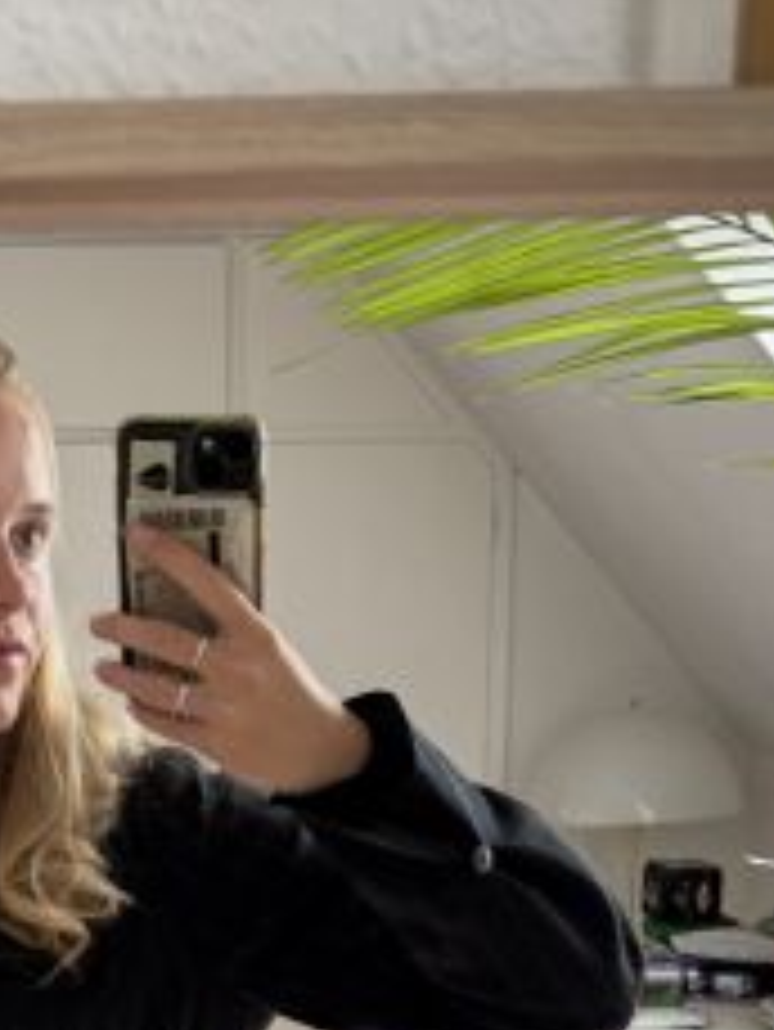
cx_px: 202
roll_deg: +0.3
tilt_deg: -22.3
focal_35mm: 68
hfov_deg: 21.5
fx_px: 2025
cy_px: 1259
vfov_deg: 25.4
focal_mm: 5.96
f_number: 1.6
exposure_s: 1/121
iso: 125
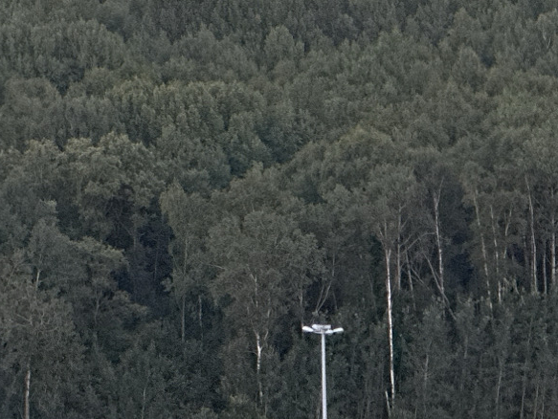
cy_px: -117
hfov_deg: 7.5
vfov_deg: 5.6
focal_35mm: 264
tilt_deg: -1.7
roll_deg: +0.9
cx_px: 179
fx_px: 4258
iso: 1000
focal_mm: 9
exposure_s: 1/50
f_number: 2.8
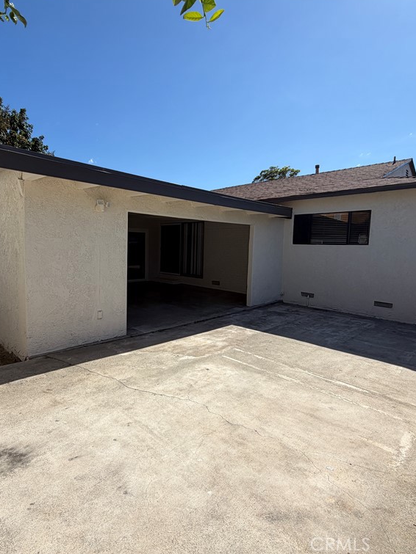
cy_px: 273
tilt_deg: -3.7
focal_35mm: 19
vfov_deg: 84.7
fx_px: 305
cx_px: 184
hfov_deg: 68.4
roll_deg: +0.0
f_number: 2.2
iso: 20
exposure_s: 1/1125
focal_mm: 2.22
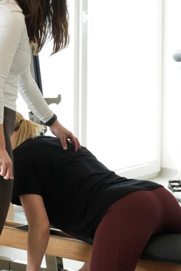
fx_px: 1281
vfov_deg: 11.9
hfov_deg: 8.0
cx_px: 6
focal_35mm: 170
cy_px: -12
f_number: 3.2
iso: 1250
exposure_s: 1/1600
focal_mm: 46.5
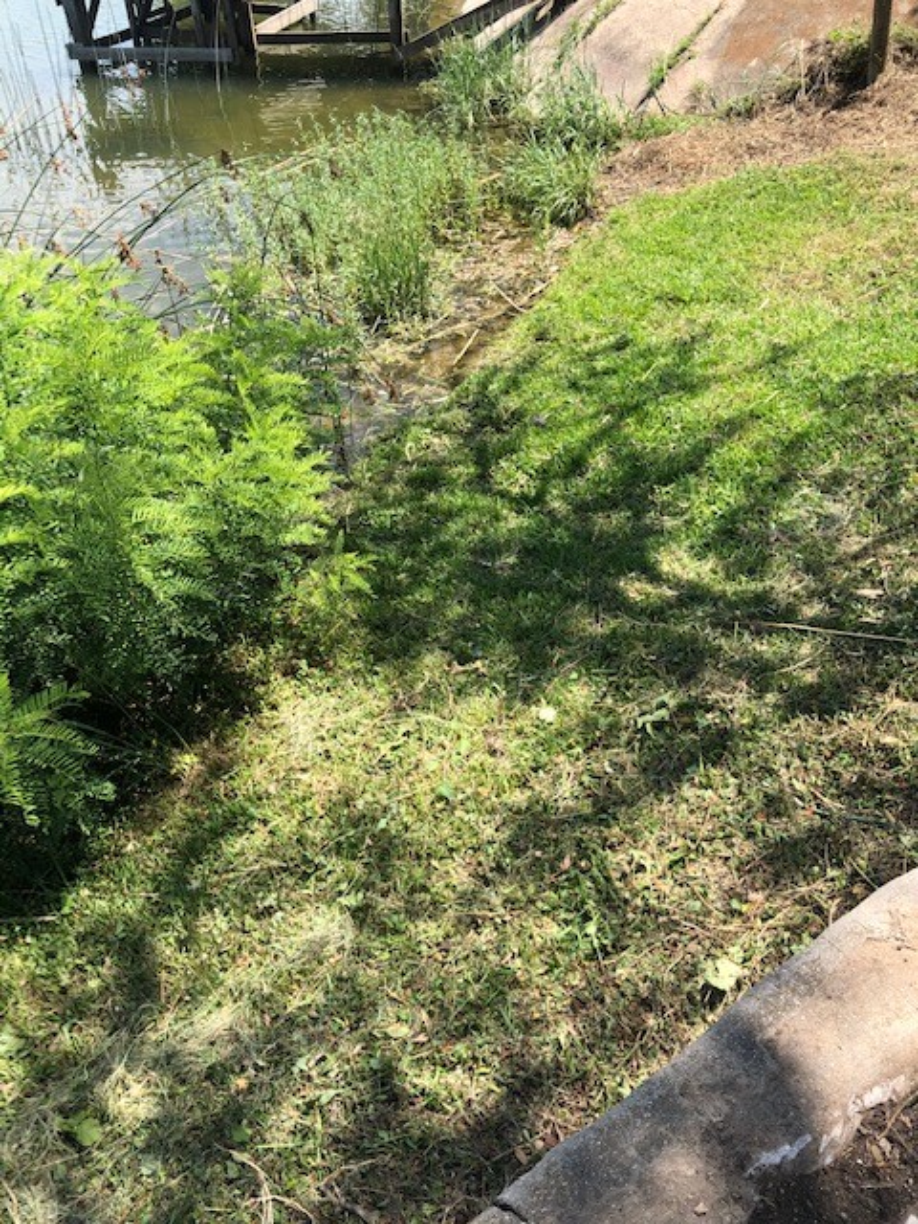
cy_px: 612
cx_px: 459
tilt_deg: -37.8
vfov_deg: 63.4
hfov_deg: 49.7
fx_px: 990
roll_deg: +3.7
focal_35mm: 28
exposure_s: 1/842
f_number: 1.8
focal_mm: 4
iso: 20
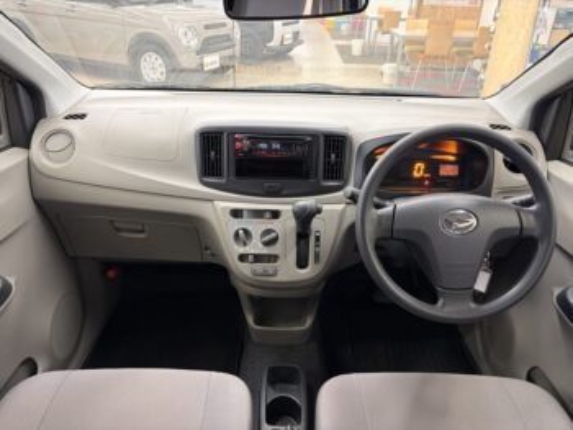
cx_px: 286
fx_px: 431
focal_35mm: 26
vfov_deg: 53.1
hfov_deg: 67.3
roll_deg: -1.4
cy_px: 215
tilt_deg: -28.5
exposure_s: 1/50
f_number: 1.6
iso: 160
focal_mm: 5.96
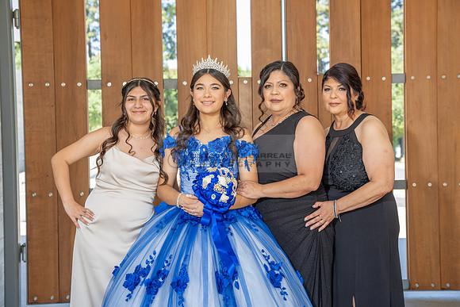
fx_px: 648
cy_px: 154
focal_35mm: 51
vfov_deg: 26.6
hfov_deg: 39.1
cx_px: 230
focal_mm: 50.7
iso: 125
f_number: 4.5
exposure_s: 1/125
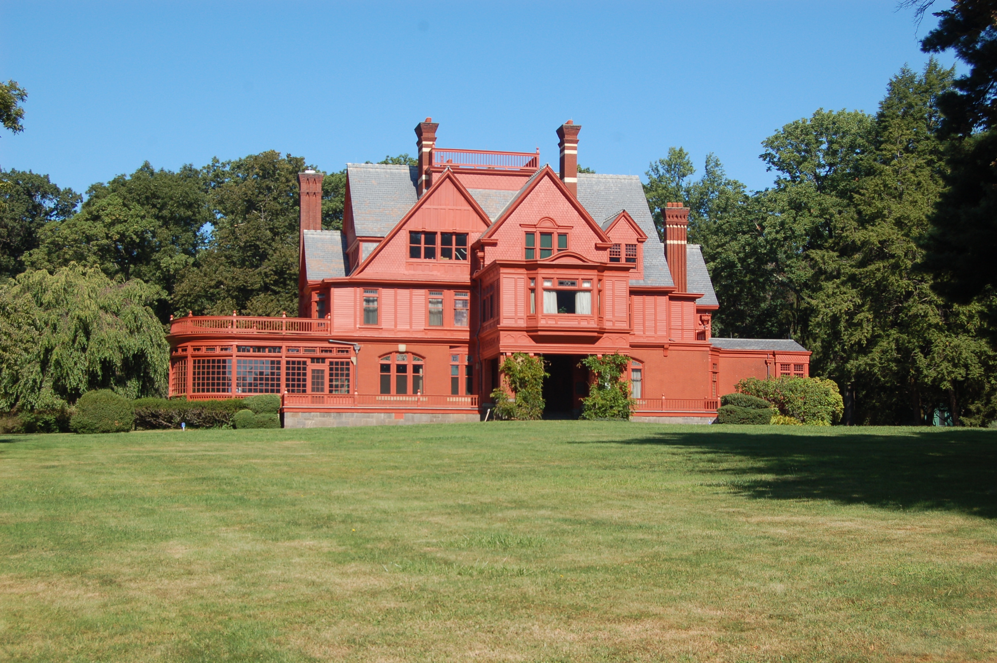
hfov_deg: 35.1
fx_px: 1577
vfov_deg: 23.7
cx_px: 498
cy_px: 332
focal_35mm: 57
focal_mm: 38
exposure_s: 1/320
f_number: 9
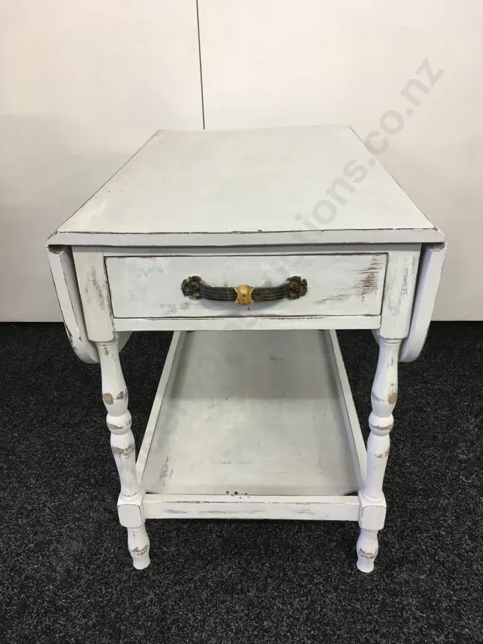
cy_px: 322
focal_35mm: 29
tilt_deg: -27.4
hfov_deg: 48.2
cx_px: 242
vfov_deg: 61.7
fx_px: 540
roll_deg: +0.4
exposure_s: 1/17
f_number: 2.2
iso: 32
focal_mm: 4.15
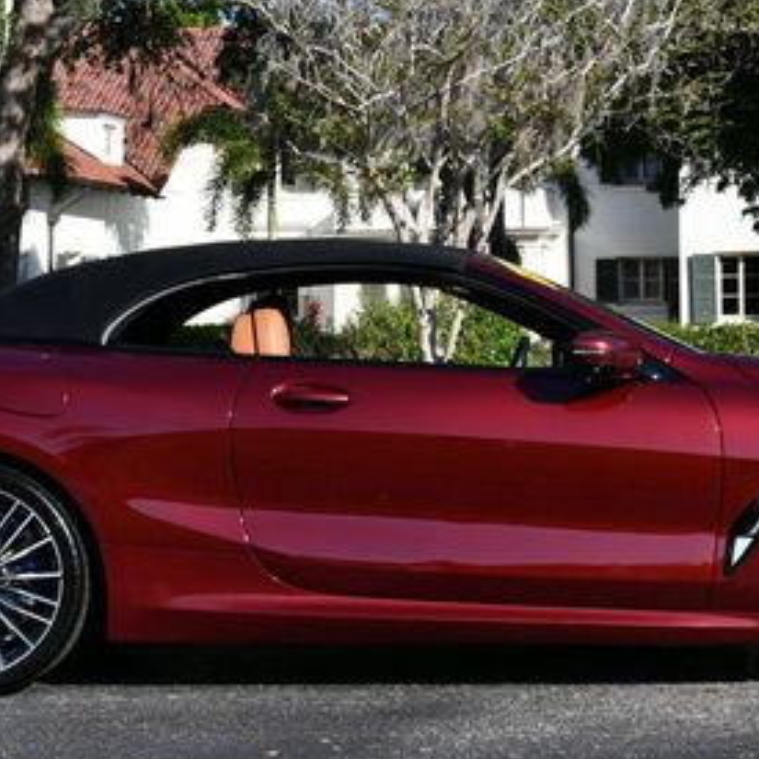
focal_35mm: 95
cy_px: 185
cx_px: 436
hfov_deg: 18.3
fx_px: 2357
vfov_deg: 18.2
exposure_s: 1/250
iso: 110
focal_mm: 24
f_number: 8
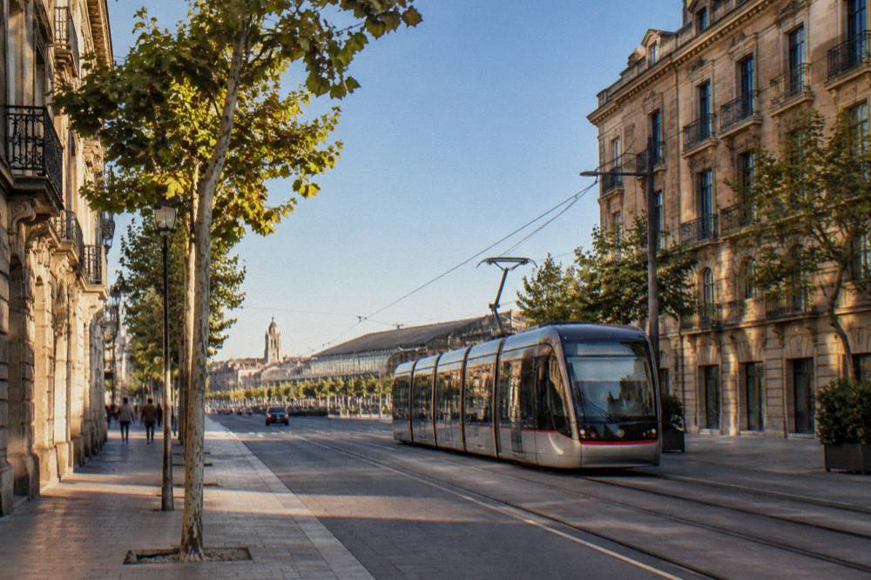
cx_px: 436
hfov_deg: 40.4
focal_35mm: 49
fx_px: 1185
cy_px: 290
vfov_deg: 27.5
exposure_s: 1/640
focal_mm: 49
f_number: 5.6
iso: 400
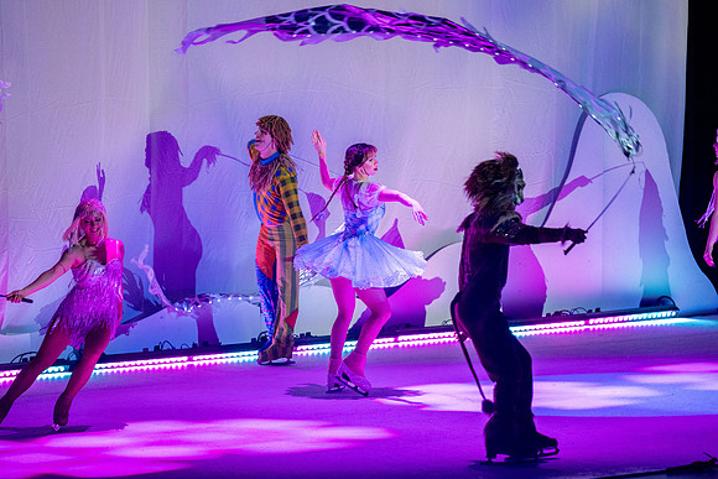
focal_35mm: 208
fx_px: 4147
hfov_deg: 9.9
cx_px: 367
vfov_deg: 6.6
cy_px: 277
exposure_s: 1/500
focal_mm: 180
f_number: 2.8
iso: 2000
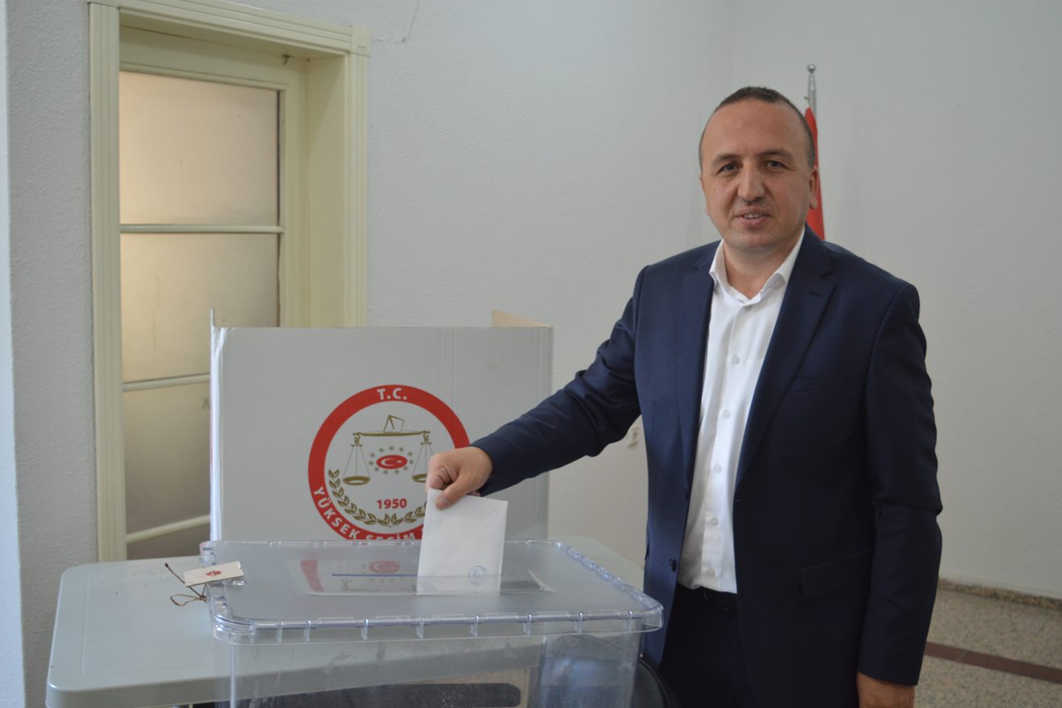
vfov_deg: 34.6
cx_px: 523
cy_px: 358
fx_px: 1136
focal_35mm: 39
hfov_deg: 50.1
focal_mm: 25
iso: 400
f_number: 4
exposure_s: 1/50
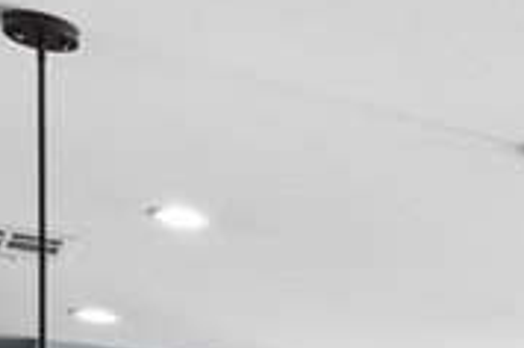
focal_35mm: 110
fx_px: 1598
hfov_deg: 14.7
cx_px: 1101
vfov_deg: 11.0
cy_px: 746
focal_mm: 18
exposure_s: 1/20
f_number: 8
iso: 400
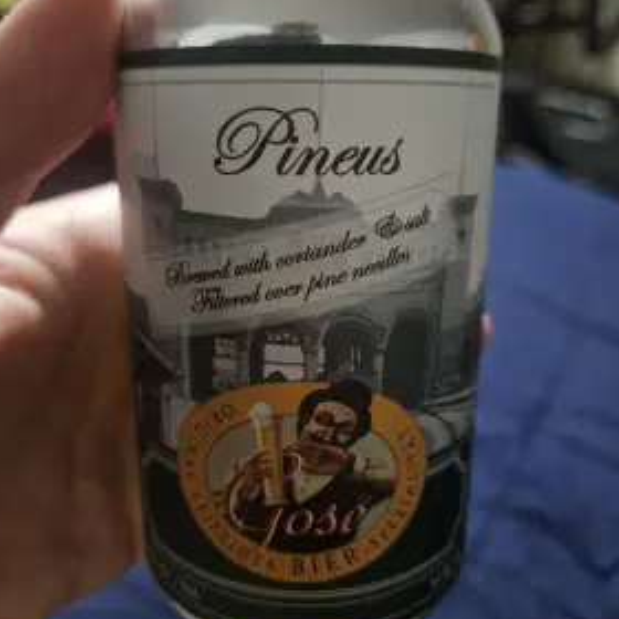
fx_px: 587
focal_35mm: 29
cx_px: 296
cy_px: 281
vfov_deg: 55.5
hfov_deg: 55.6
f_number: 1.8
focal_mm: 5.4
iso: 1000
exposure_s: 1/24
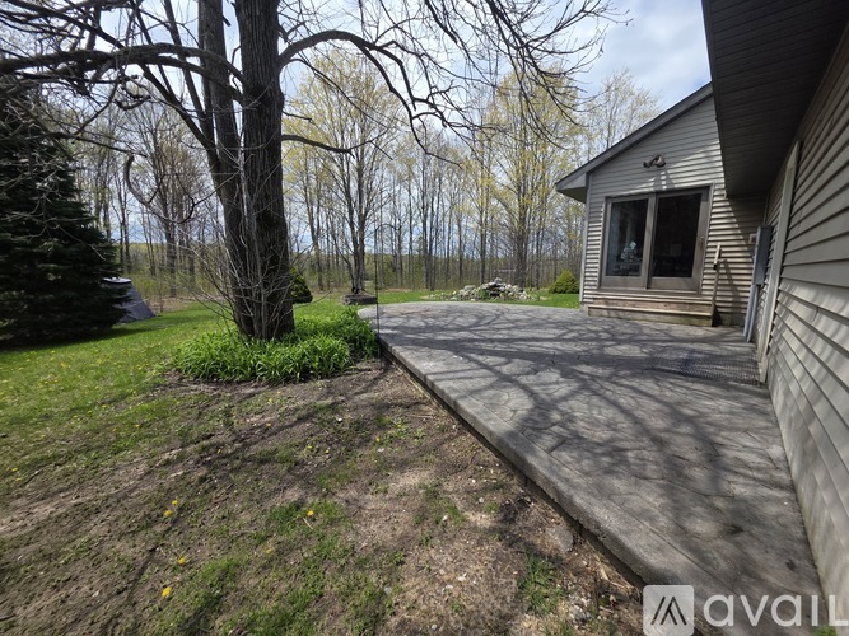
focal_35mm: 13
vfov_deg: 89.9
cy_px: 318
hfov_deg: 106.2
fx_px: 319
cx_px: 424
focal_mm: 2.2
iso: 40
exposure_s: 1/1559
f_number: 1.9
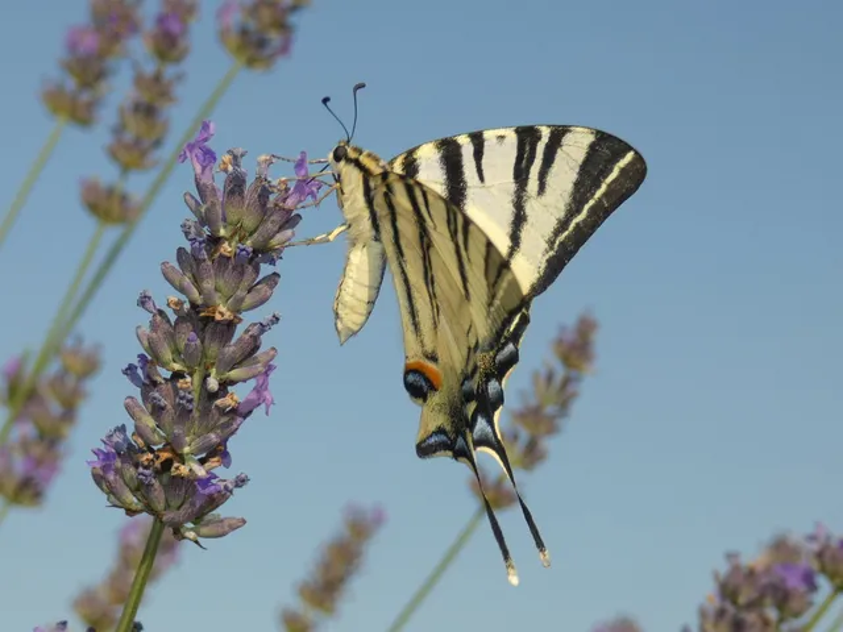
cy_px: 316
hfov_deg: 22.5
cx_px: 422
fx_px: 2119
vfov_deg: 17.0
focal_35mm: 87
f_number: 4.6
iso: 80
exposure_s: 1/200
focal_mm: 15.6
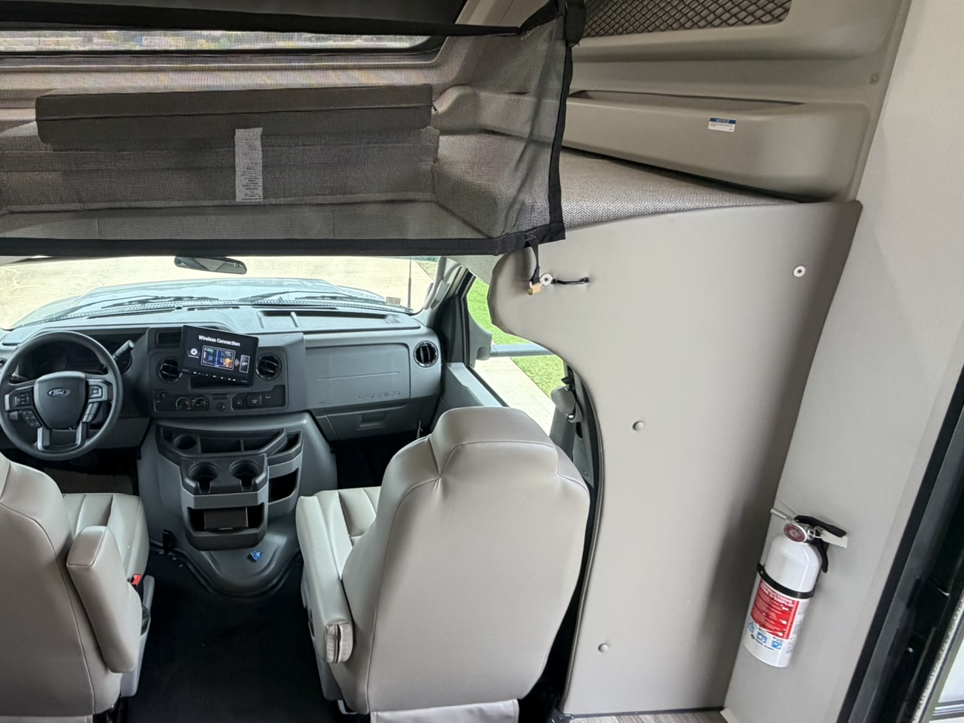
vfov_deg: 59.5
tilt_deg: -16.8
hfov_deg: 71.2
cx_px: 242
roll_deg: +0.0
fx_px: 613
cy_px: 236
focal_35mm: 22
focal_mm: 2.22
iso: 250
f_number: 2.2
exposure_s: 1/121
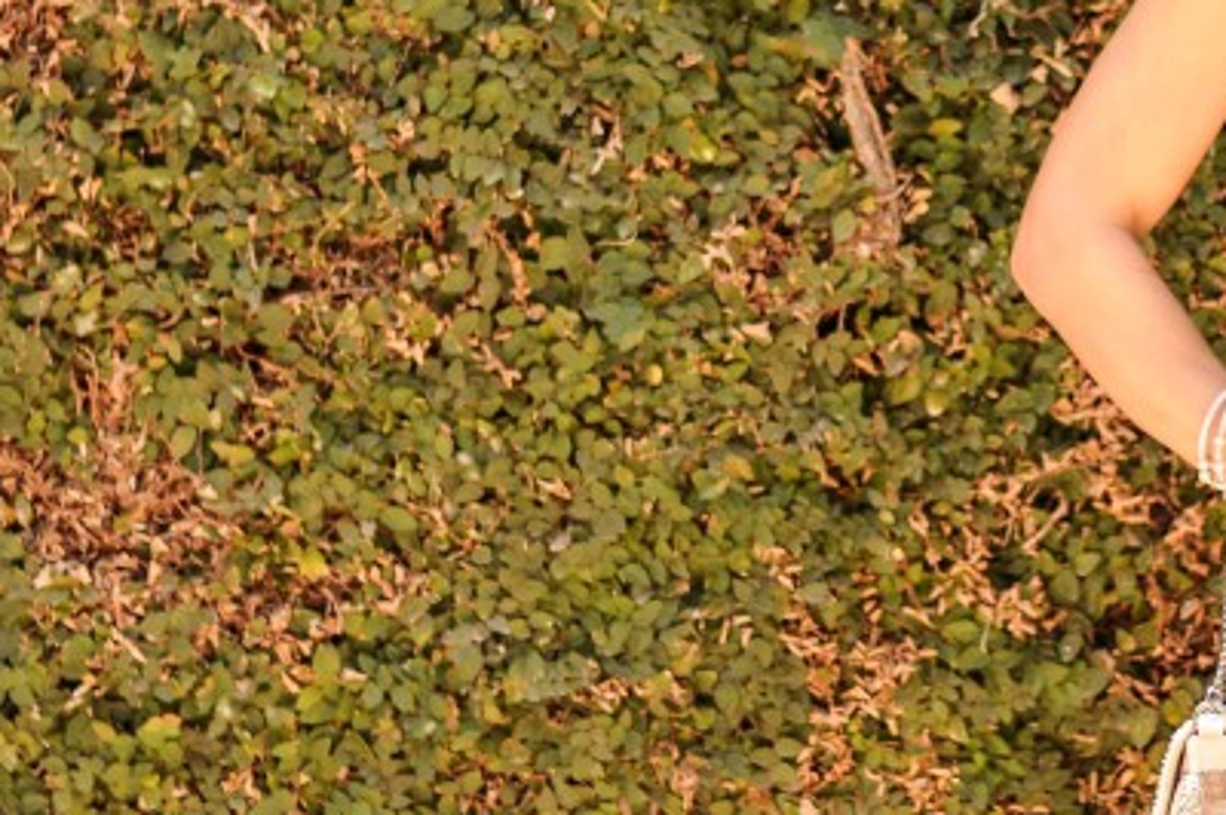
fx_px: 6533
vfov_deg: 7.1
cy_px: 337
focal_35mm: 192
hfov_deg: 10.7
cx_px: 1100
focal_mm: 50
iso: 320
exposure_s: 1/1250
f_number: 1.8
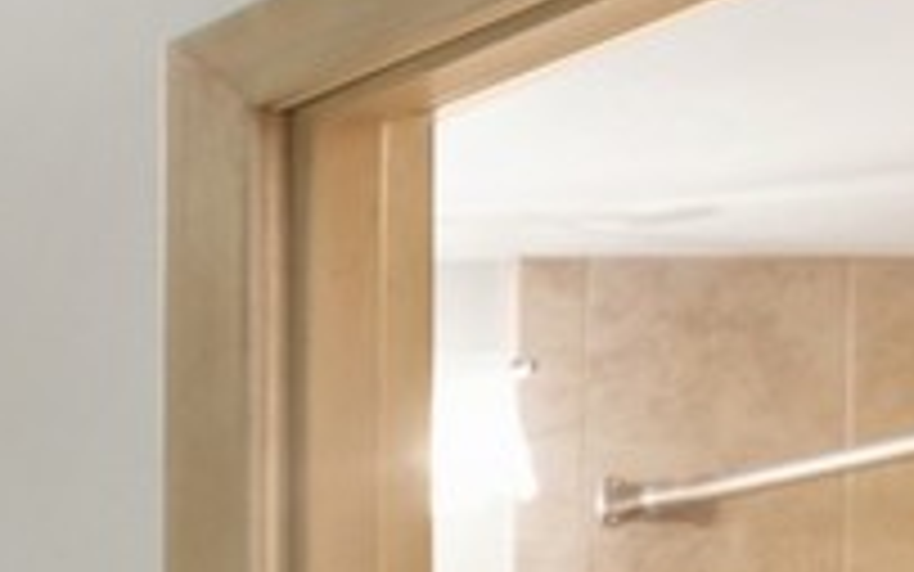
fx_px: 2840
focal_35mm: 114
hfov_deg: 9.8
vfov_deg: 10.2
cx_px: -2233
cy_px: 1297
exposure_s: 1/4
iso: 200
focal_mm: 14
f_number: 9.5
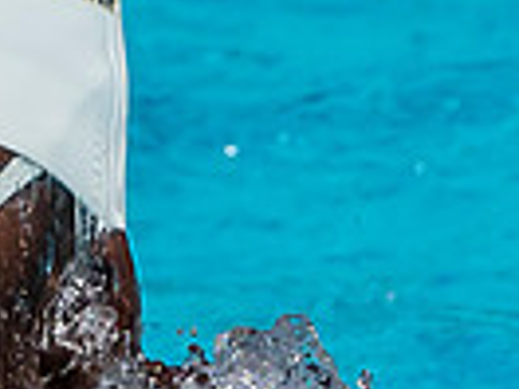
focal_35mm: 4132
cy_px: 491
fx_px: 61951
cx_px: -345
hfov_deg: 0.5
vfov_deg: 0.4
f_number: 7.1
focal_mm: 200
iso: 250
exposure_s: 1/1250
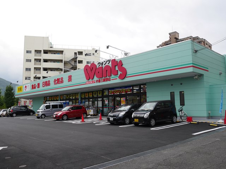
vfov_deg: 46.8
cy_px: 84
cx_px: 113
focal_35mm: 30
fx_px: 196
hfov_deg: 60.0
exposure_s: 1/250
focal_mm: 15
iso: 200
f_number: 6.3
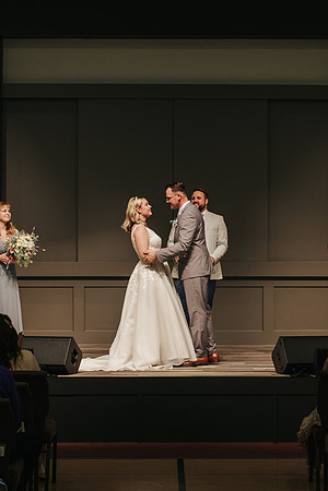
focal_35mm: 111
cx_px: 192
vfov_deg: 18.4
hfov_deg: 12.3
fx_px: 1520
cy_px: 276
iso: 1000
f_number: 3.2
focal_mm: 50
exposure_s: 1/200
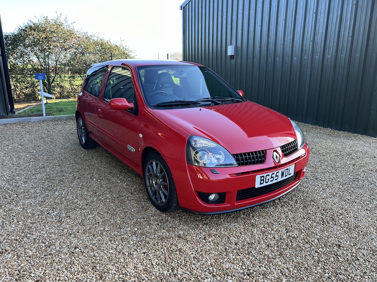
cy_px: 141
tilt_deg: -14.8
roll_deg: +0.2
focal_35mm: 26
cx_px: 188
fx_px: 283
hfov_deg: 67.3
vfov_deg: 53.1
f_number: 1.5
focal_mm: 5.7
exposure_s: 1/170
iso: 40
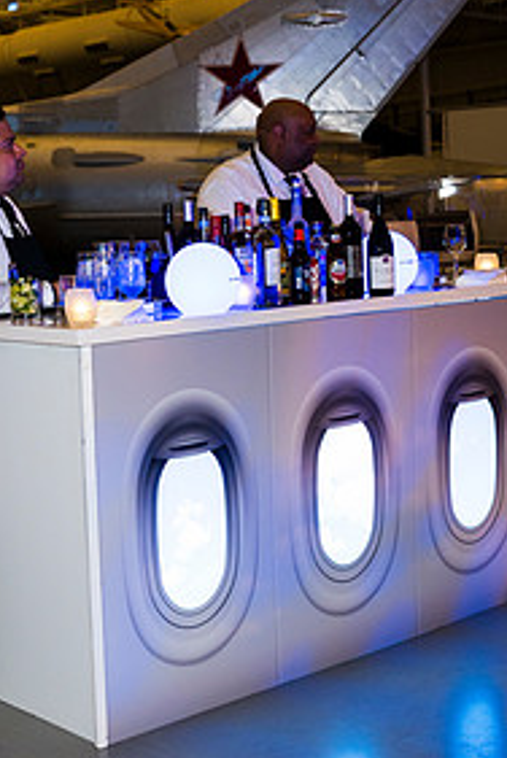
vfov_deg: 35.6
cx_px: 202
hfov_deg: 24.2
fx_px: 1180
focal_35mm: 56
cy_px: 351
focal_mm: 35
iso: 560
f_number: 3.5
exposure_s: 1/50
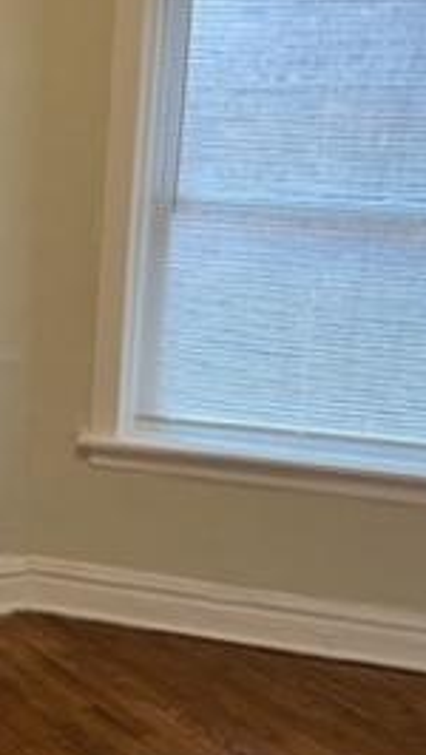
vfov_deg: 29.7
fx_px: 1423
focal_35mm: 71
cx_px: -111
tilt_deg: -8.1
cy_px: 379
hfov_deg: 16.2
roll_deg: -1.8
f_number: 1.5
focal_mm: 5.7
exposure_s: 1/60
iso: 320
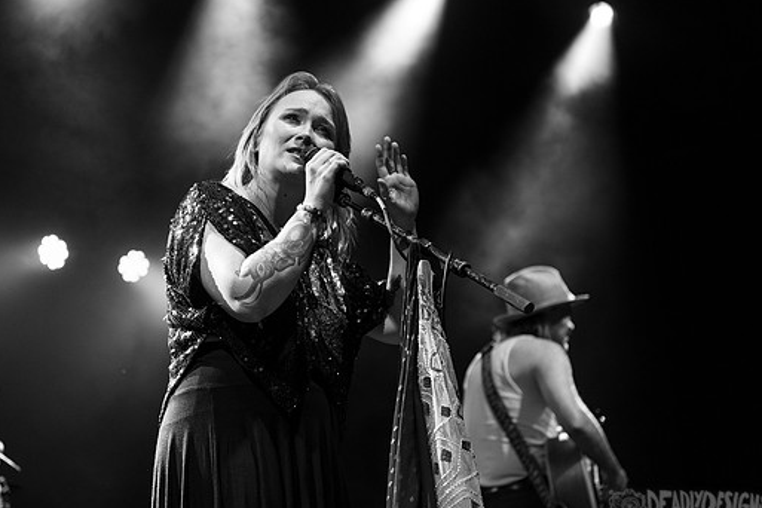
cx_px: 357
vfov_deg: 15.2
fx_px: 1905
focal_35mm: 90
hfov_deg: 22.6
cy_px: 252
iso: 2000
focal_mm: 70
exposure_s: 1/320
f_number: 3.5
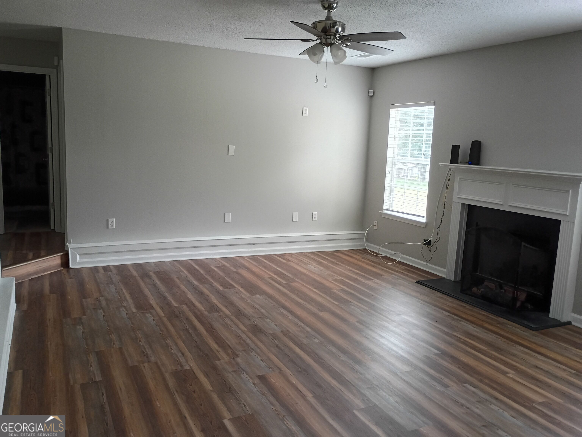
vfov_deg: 48.2
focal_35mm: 29
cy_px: 218
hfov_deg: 61.7
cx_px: 291
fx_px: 488
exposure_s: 1/60
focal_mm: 4.27
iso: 551
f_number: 1.8
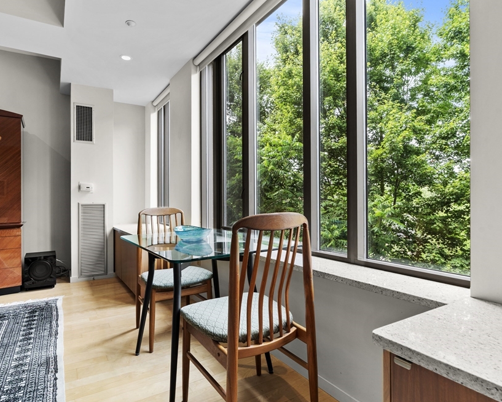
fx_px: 297
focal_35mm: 20
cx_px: 227
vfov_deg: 68.1
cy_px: 207
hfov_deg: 80.1
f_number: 9
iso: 320
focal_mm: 17
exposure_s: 1/2.5
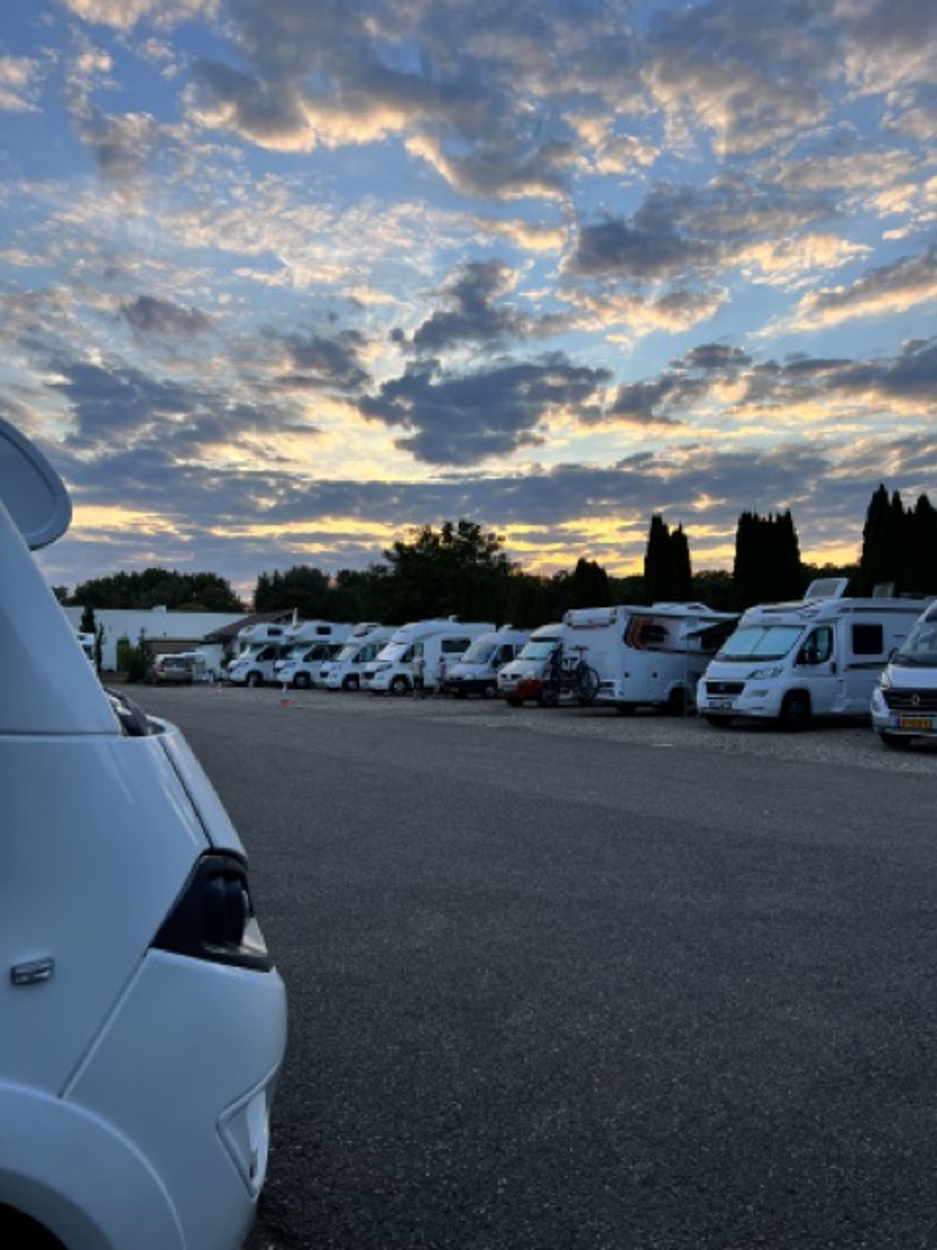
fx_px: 938
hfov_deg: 53.1
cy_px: 625
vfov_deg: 67.3
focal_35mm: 26
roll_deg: +0.4
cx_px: 468
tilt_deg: +2.7
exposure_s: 1/780
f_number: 1.5
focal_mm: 5.7
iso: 50
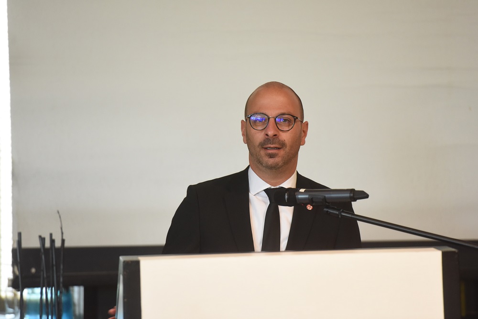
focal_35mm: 200
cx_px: 239
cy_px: 160
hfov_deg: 10.3
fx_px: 2656
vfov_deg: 6.9
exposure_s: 1/60
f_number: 4
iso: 3200
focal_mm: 200
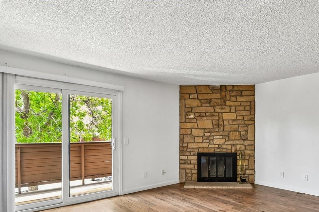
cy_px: 138
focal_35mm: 23
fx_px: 204
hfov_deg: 74.9
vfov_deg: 54.2
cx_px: 198
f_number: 11
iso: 400
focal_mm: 14
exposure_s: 1/3.33
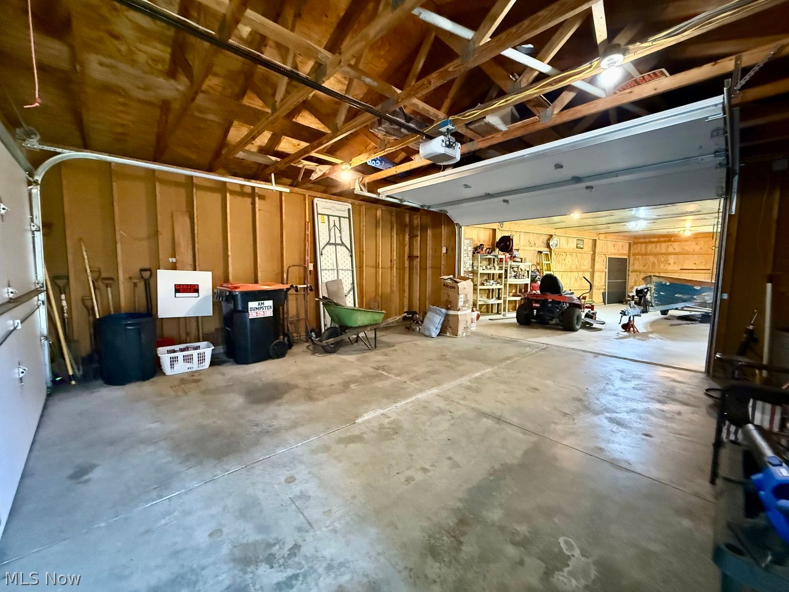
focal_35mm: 14
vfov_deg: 85.7
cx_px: 394
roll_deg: -0.8
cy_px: 296
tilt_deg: -4.9
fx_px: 319
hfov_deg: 102.1
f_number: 2.2
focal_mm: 2.22
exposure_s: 1/60
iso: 1600
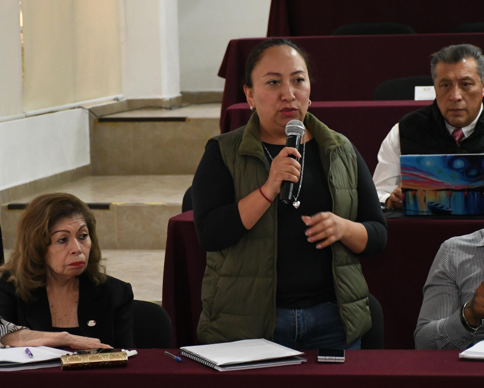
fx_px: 2034
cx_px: 262
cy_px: 193
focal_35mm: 142
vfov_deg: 10.9
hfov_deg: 13.6
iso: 6400
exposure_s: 1/100
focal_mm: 70
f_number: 5
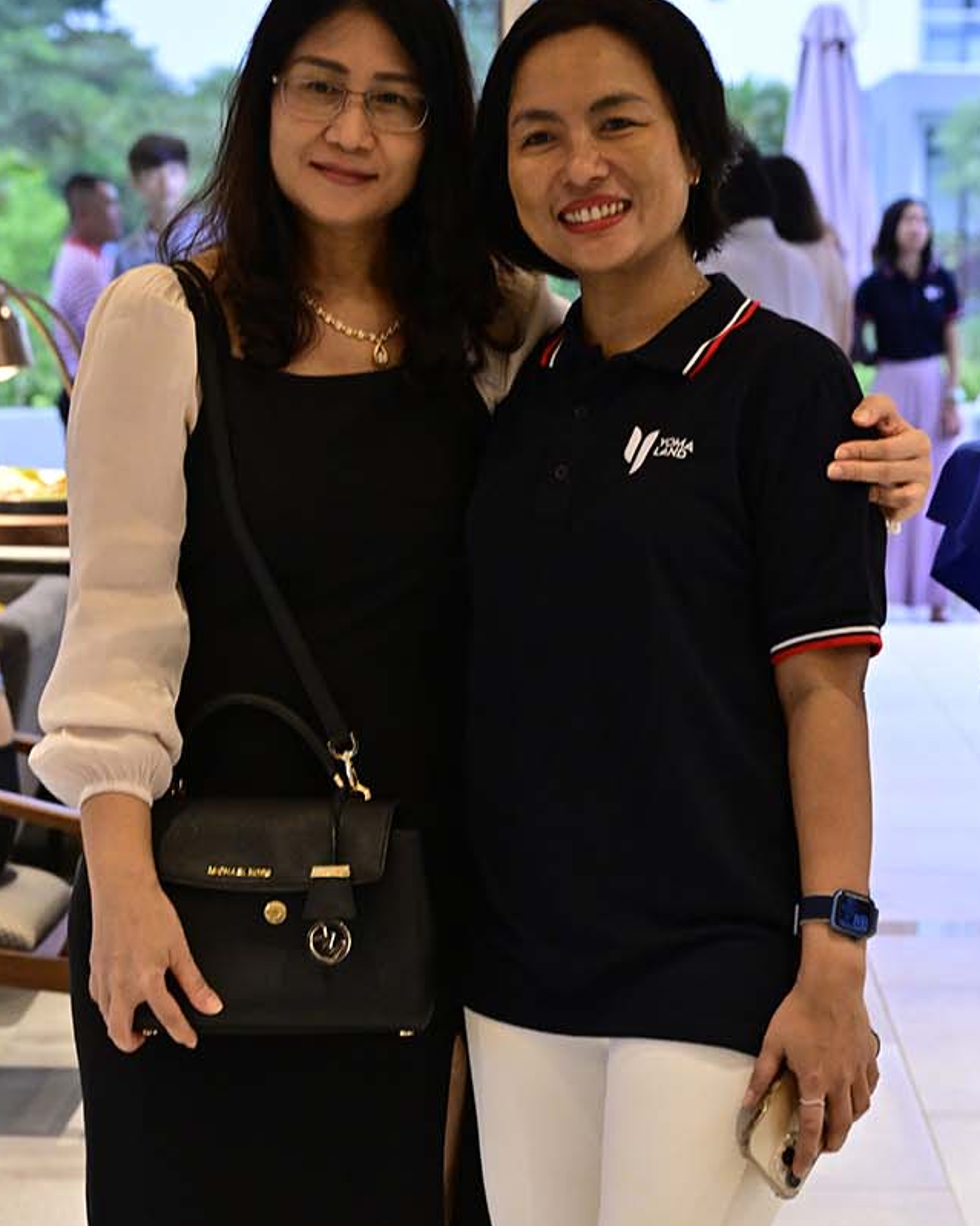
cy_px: 901
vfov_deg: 20.5
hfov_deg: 16.5
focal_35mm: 93
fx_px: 3372
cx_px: 449
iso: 2500
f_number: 4.5
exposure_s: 1/200
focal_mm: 55
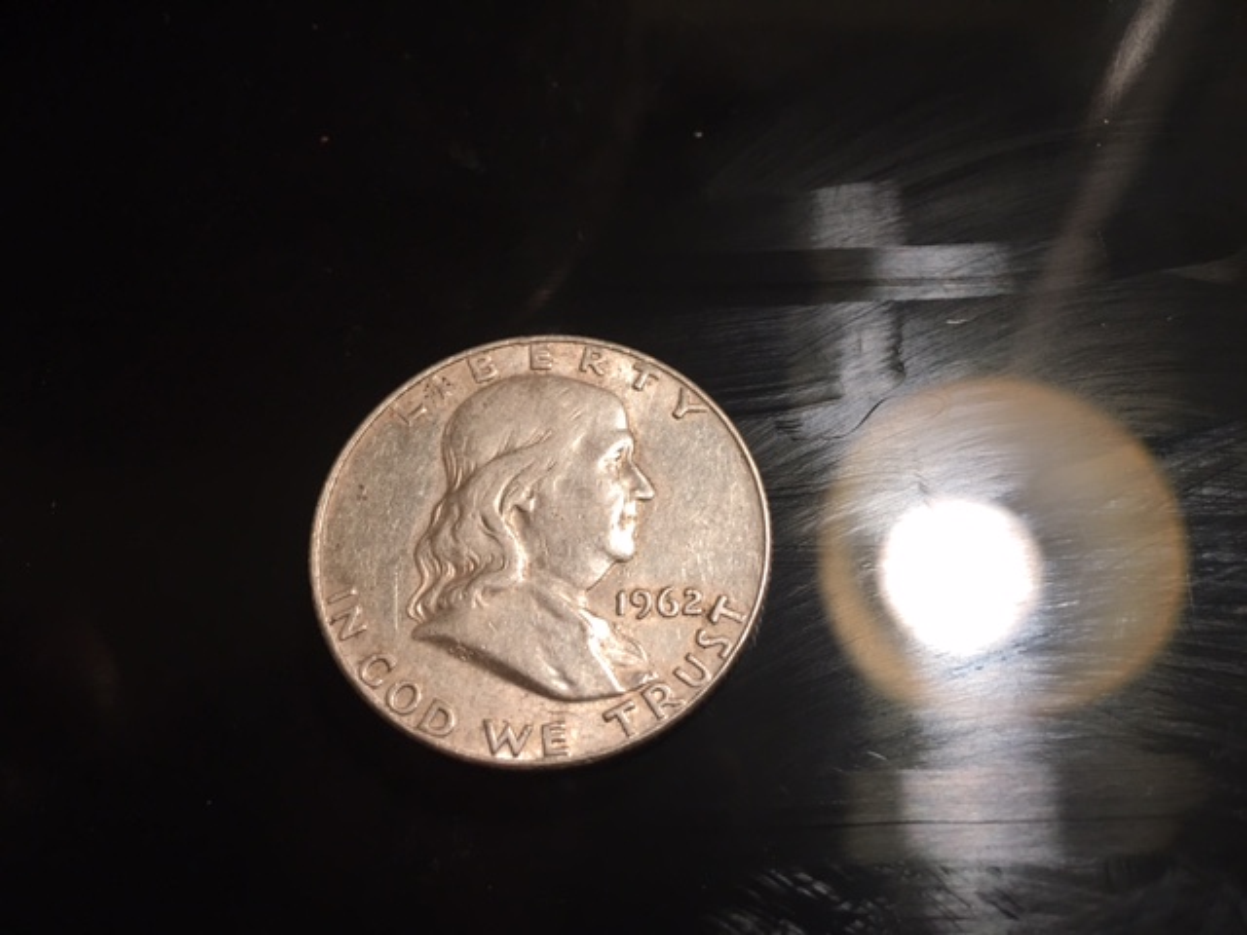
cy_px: 468
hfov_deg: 61.7
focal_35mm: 29
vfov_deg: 48.2
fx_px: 1045
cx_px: 624
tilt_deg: -65.3
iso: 40
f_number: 2.2
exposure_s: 1/30
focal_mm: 4.15
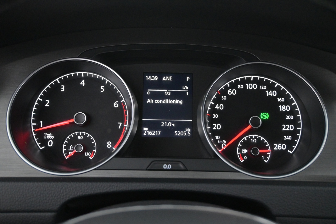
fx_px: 350
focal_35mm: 38
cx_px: 168
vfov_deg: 35.5
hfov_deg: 51.3
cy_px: 112
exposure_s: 1/40
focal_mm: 25
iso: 4500
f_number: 4.2
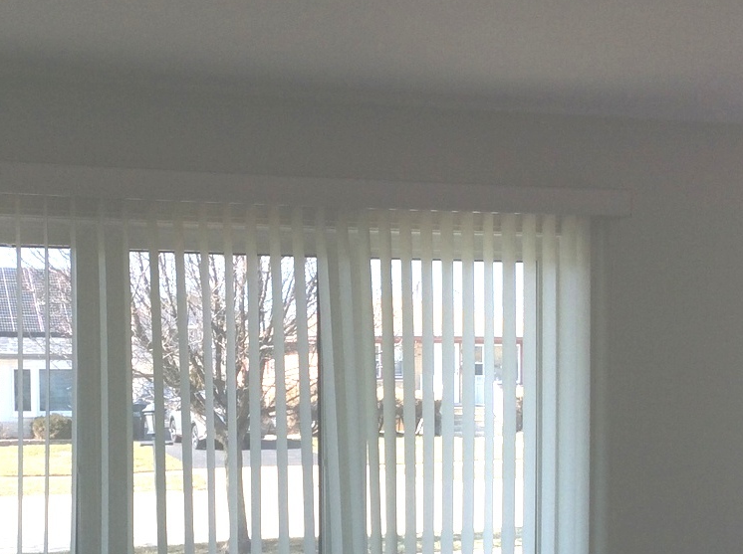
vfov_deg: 23.2
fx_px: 1329
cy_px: 461
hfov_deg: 31.2
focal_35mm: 62
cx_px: 334
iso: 32
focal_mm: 3.3
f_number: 2.4
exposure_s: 1/280
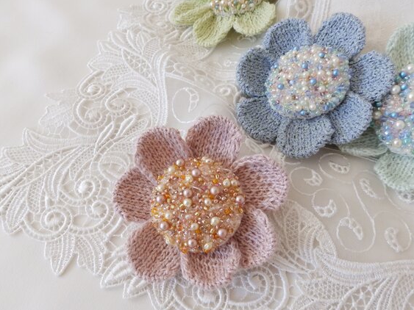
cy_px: 174
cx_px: 199
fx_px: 299
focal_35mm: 25
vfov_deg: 54.7
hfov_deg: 69.4
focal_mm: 4
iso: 250
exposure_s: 1/30
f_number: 3.4
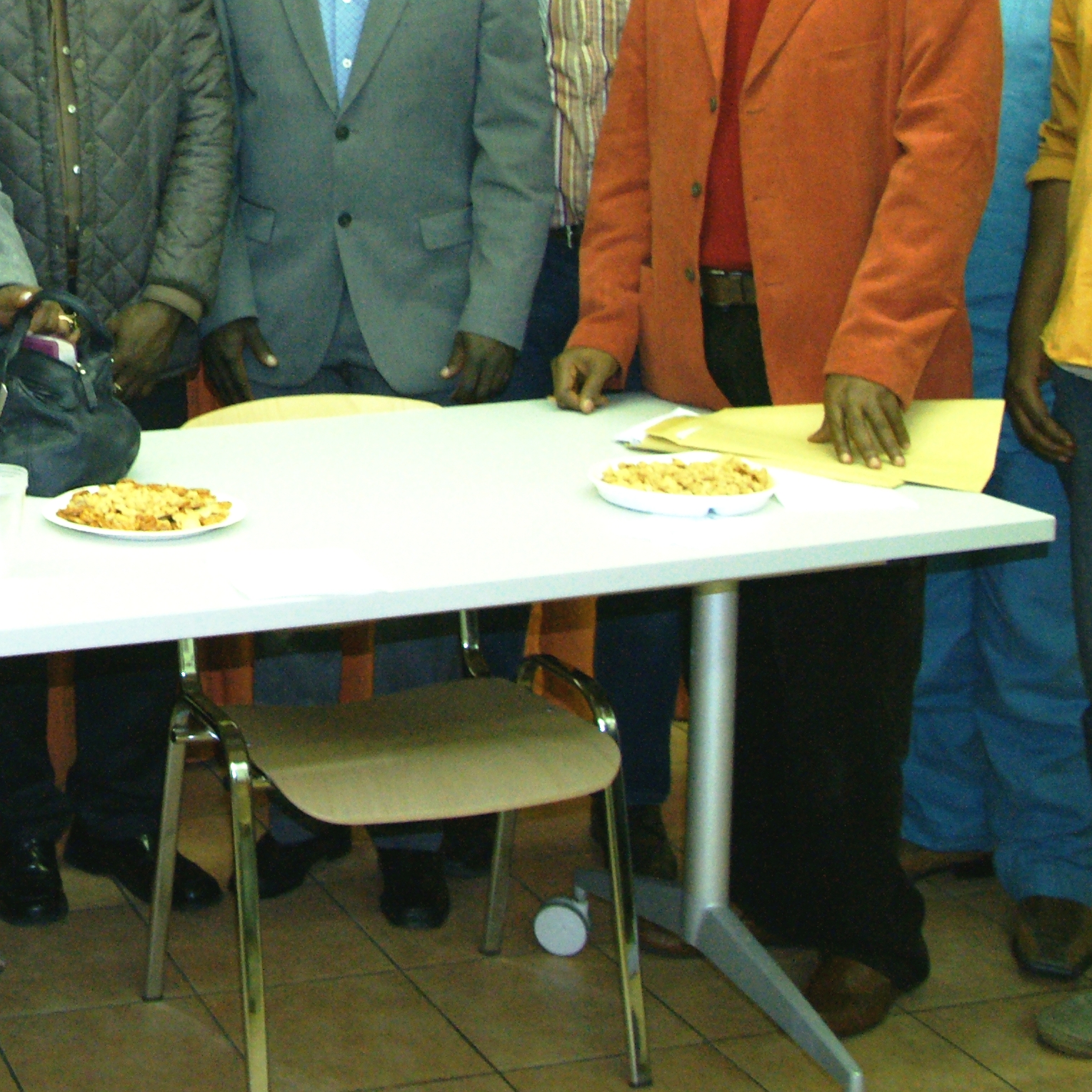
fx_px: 2034
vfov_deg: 29.0
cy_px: 132
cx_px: -156
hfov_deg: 27.1
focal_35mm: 57
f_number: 5.6
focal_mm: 16
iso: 800
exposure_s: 1/60
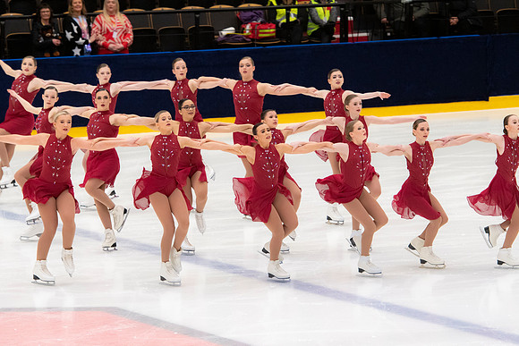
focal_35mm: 225
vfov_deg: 6.1
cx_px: 260
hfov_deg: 9.1
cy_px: 173
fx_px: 3244
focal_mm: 150
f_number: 5.6
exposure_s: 1/320
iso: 1800
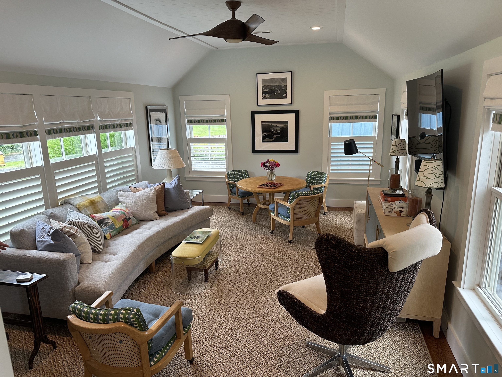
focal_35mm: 24
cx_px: 251
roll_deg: +1.1
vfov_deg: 56.8
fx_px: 348
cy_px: 188
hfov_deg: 71.6
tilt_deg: -12.2
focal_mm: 6.86
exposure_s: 1/120
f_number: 1.78
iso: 125
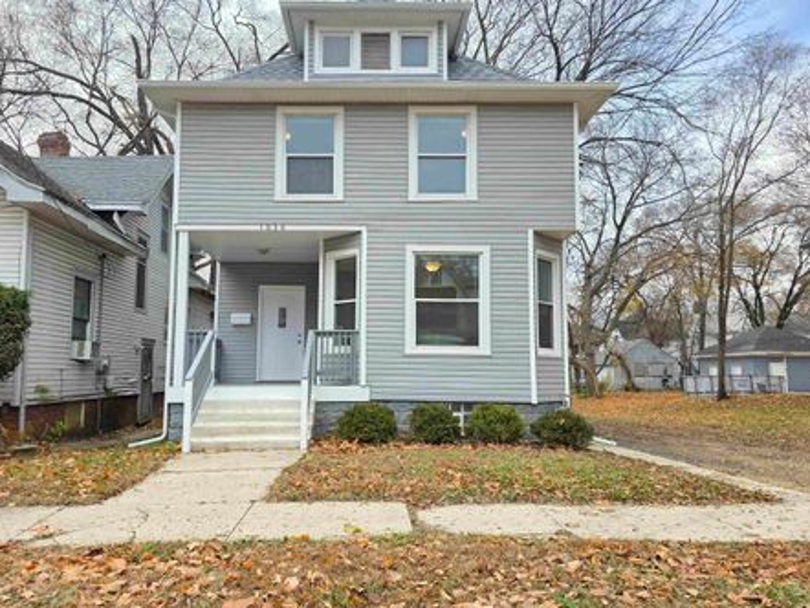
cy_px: 314
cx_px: 357
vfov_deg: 53.1
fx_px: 609
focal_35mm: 26
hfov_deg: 67.1
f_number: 1.7
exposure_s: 1/359
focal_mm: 6.3
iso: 32
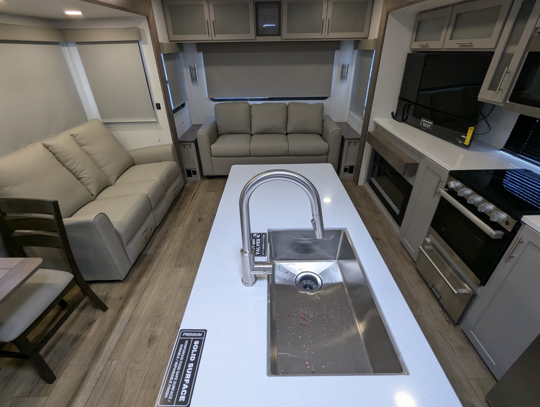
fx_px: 250
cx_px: 270
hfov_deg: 94.4
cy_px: 204
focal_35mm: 16
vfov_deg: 78.2
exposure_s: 1/123
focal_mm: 2.35
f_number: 2.2
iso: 149
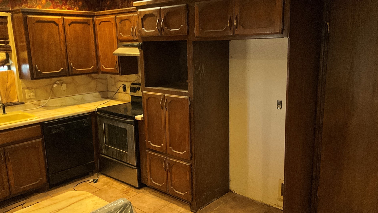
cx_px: 189
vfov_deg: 36.7
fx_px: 321
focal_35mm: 32
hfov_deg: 61.0
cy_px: 109
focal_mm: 3
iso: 64
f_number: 1.8
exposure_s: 1/61
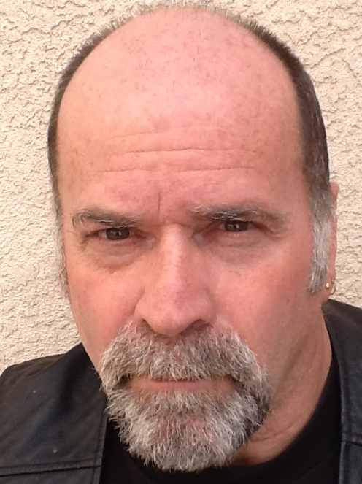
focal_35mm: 44
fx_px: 615
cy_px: 242
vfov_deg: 43.0
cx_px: 181
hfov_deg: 32.8
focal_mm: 2.03
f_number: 2.4
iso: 40
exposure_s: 1/343
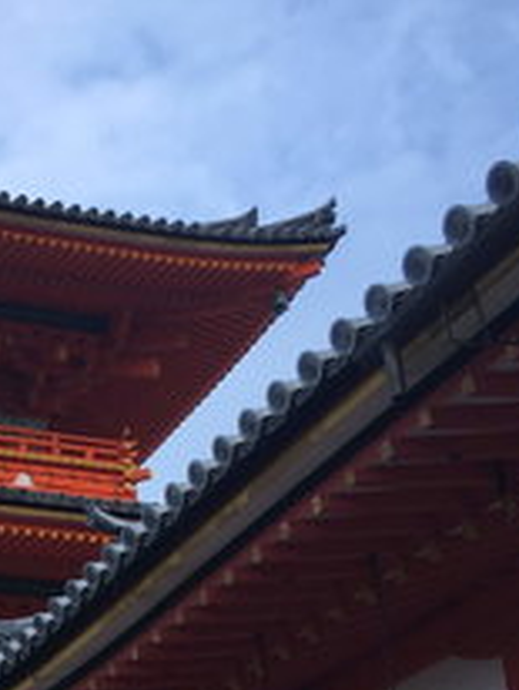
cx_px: -100
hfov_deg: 18.6
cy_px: 668
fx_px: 1496
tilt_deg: +21.0
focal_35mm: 75
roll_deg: +1.3
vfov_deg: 24.9
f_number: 2.2
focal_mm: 4.15
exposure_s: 1/472
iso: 25
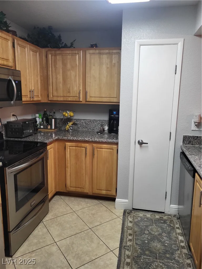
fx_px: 202
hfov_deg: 53.1
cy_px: 134
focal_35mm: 26
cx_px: 101
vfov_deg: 67.3
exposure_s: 1/120
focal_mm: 5.4
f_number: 1.8
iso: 320
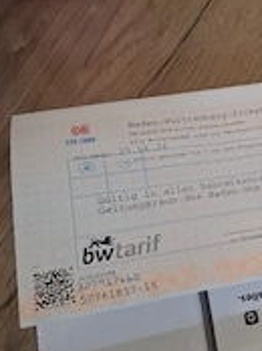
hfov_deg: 25.4
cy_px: 169
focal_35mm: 53
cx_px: 290
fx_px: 536
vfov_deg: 36.2
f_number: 1.8
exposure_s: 1/25
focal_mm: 5.54
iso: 500
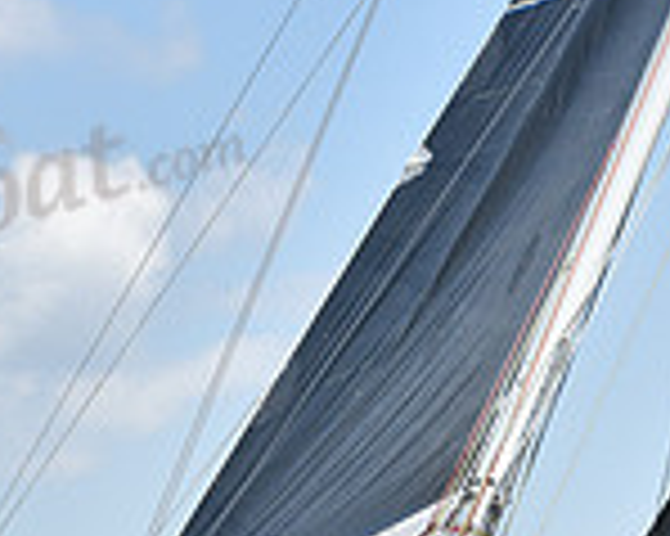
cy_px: 799
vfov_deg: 5.4
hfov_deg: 6.8
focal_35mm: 285
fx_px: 5648
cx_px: 481
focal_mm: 78
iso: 250
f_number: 6.3
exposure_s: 1/1250
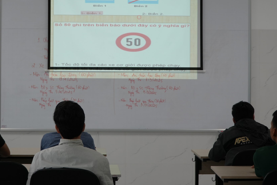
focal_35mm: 88
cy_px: 58
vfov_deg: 15.5
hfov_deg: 23.0
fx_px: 677
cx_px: 100
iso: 250
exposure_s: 1/160
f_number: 4
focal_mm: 38
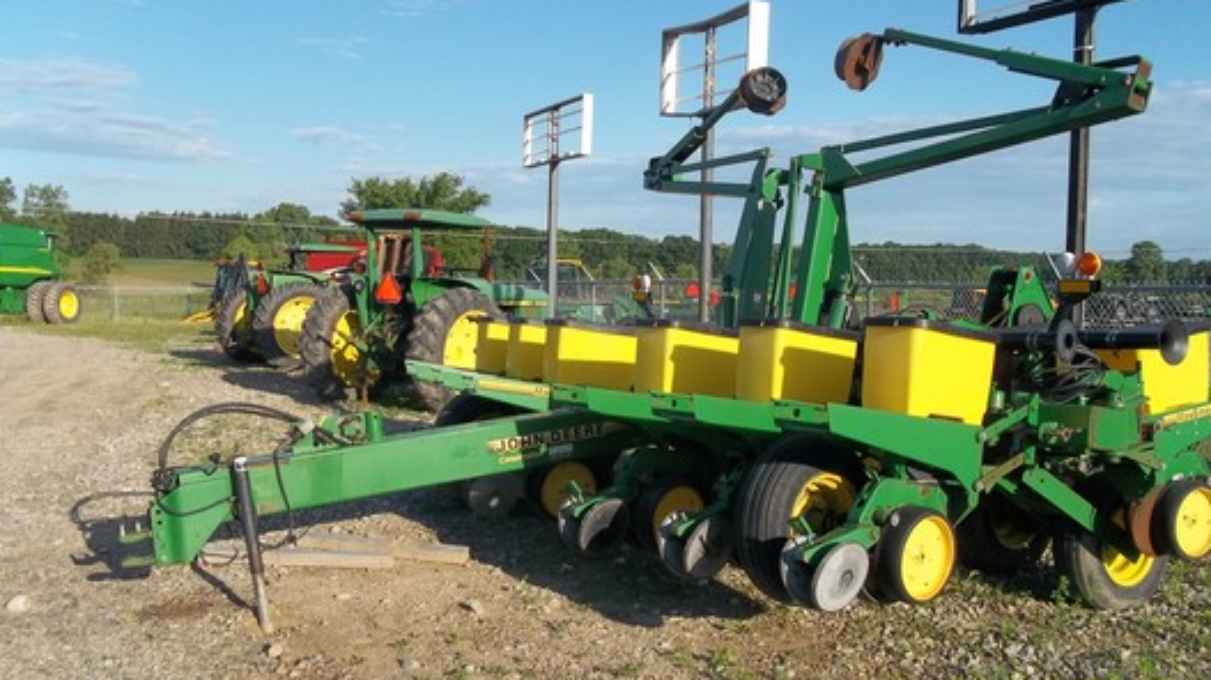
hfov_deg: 55.3
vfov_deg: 32.8
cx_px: 611
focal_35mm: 36
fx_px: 1156
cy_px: 345
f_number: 8.8
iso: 80
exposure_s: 1/160
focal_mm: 5.7
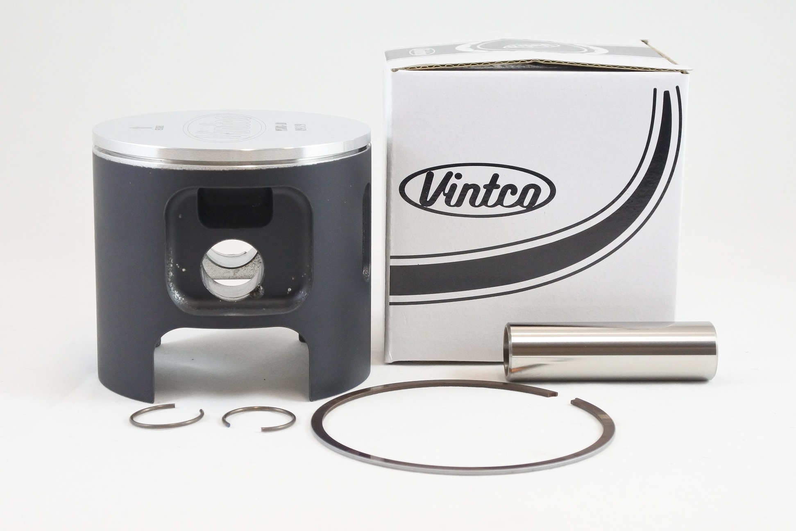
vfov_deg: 26.0
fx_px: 1150
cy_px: 266
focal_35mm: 52
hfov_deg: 38.2
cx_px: 398
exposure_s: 1/125
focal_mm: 19.3
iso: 720
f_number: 4.5
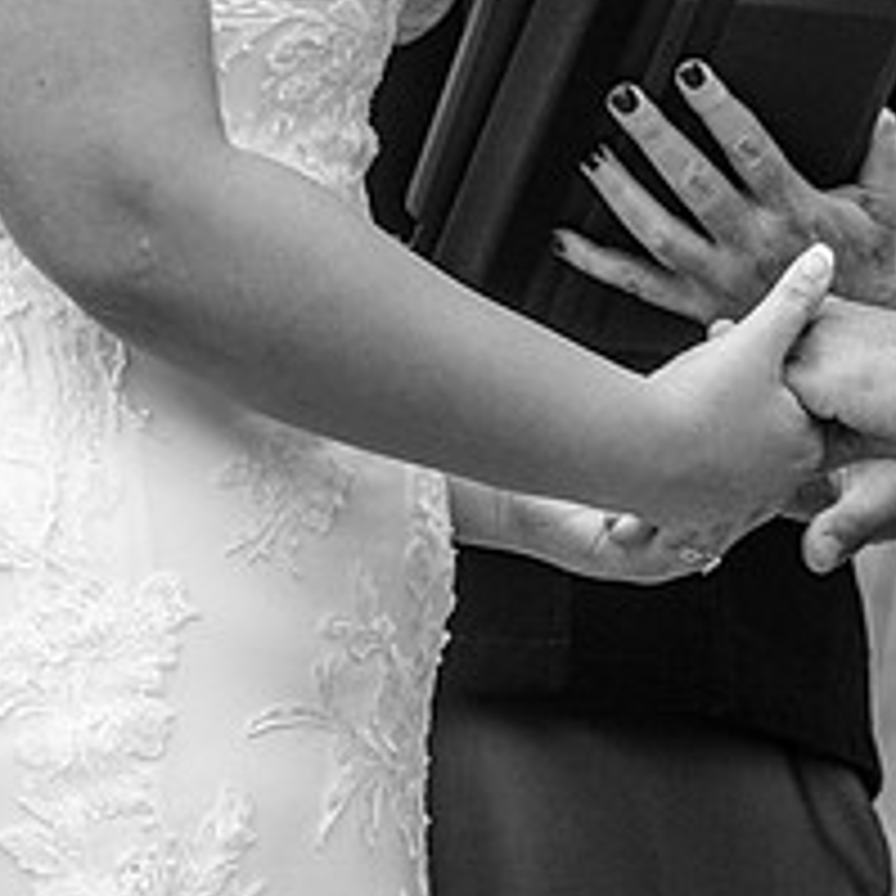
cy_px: 677
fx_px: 19093
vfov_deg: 2.7
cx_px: 774
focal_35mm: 652
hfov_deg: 2.7
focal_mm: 129.2
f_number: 3.6
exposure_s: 1/220
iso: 800
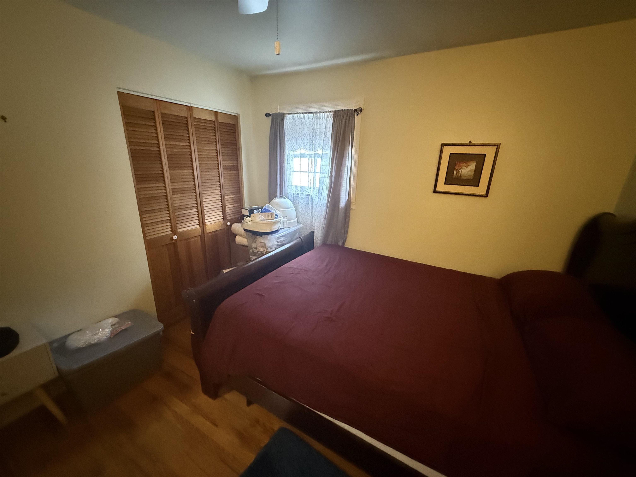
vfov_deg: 85.7
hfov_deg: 102.1
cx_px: 318
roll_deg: -1.3
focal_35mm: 14
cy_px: 238
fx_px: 257
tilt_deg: -16.7
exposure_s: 1/40
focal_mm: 2.22
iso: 1250
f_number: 2.2
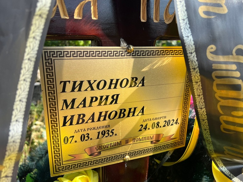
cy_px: 91
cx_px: 122
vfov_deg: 53.1
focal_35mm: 26
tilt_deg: -14.7
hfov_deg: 67.3
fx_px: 183
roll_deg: +0.8
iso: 50
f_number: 1.5
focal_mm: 5.7
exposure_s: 1/1412
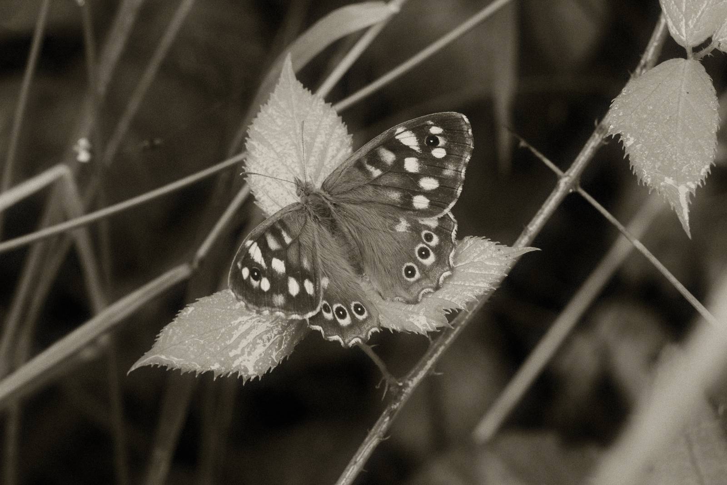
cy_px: 242
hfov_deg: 17.1
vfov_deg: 11.4
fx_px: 2423
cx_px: 364
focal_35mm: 120
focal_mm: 80
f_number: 11
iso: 6400
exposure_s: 1/240
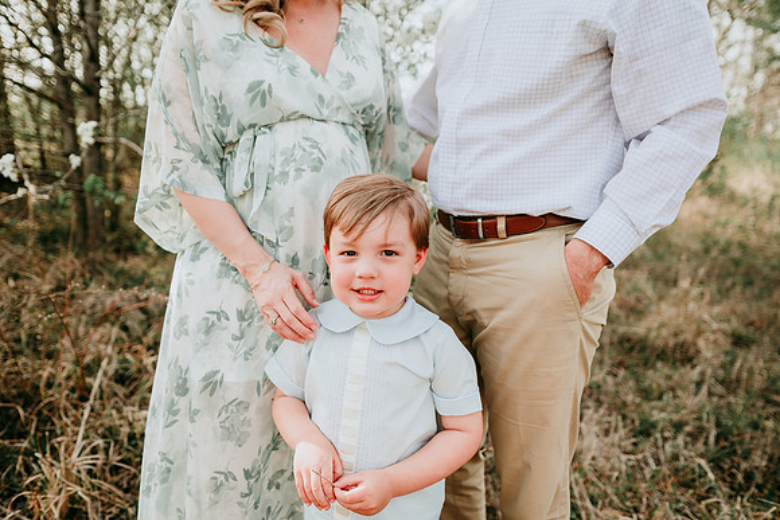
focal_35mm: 24
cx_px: 390
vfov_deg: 53.2
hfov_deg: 73.7
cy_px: 260
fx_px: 520
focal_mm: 24
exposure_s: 1/800
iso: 100
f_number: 2.5
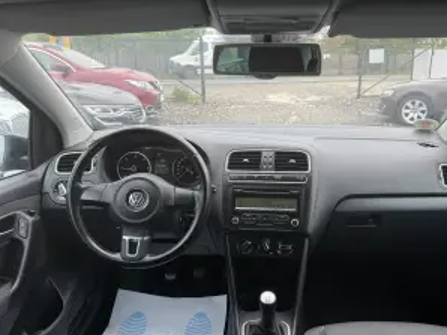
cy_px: 186
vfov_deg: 48.1
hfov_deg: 61.5
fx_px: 374
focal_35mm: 29
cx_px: 254
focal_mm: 6.76
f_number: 1.78
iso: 64
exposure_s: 1/159
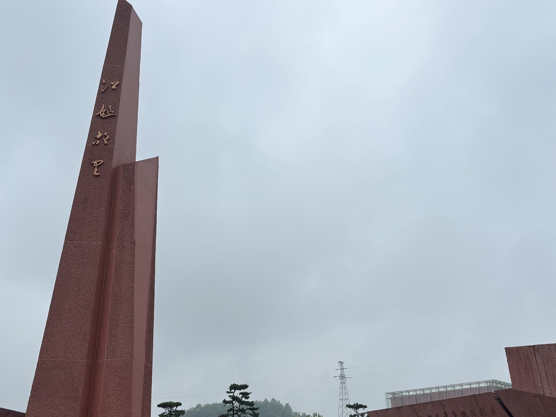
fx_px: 546
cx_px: 264
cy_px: 235
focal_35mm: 34
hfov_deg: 53.9
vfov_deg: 41.7
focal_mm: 5.96
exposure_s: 1/1499
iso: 50
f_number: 1.6
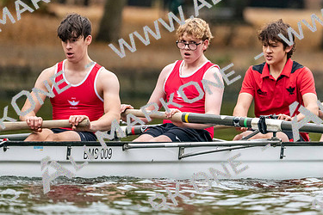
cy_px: 61
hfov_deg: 3.3
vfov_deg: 2.2
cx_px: 215
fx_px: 5553
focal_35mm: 619
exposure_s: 1/2000
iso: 5000
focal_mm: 400
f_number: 4.5
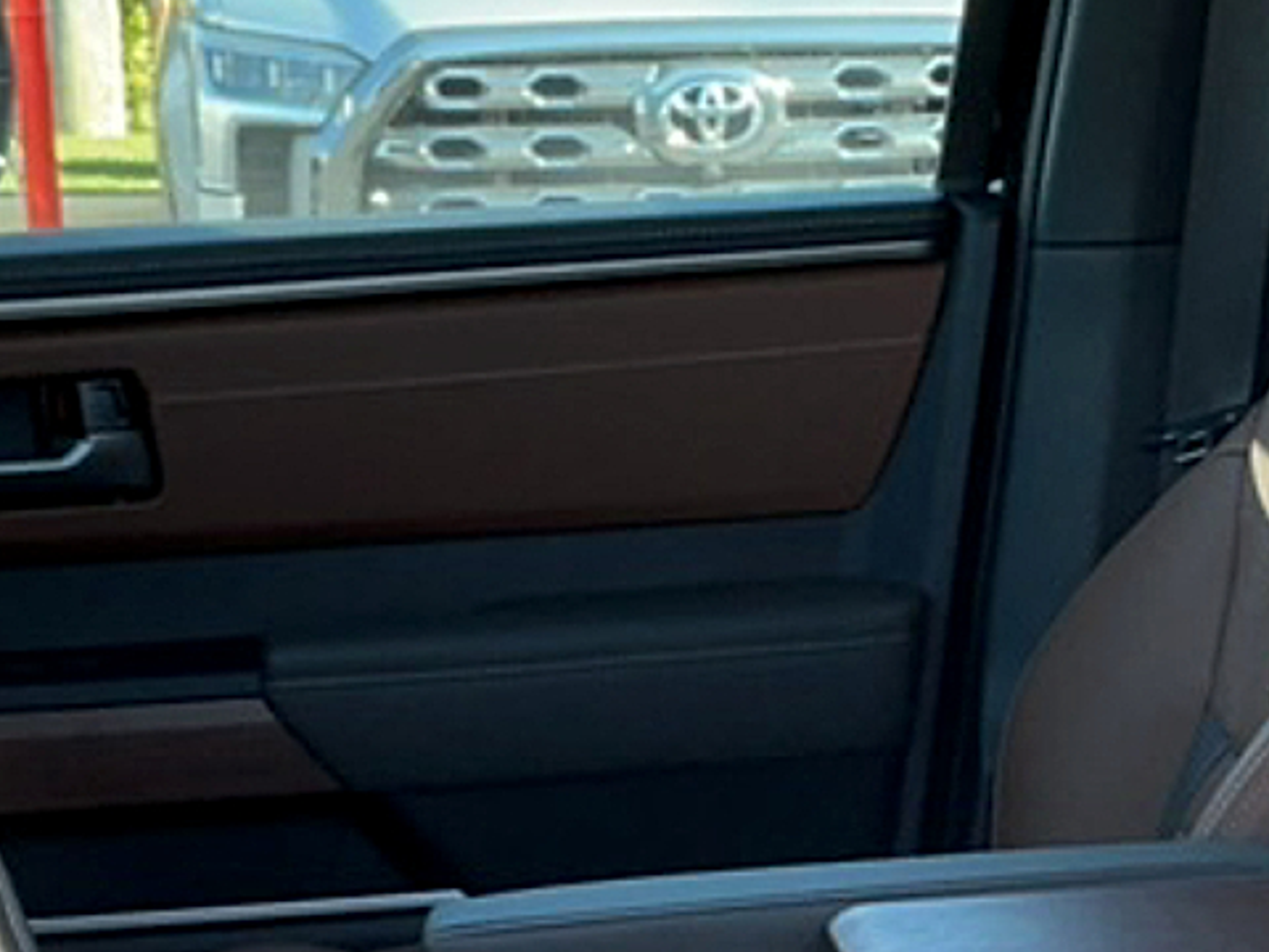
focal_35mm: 100
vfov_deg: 14.4
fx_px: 3666
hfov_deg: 19.5
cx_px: 978
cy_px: 1108
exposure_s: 1/133
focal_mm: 3
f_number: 1.8
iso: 25
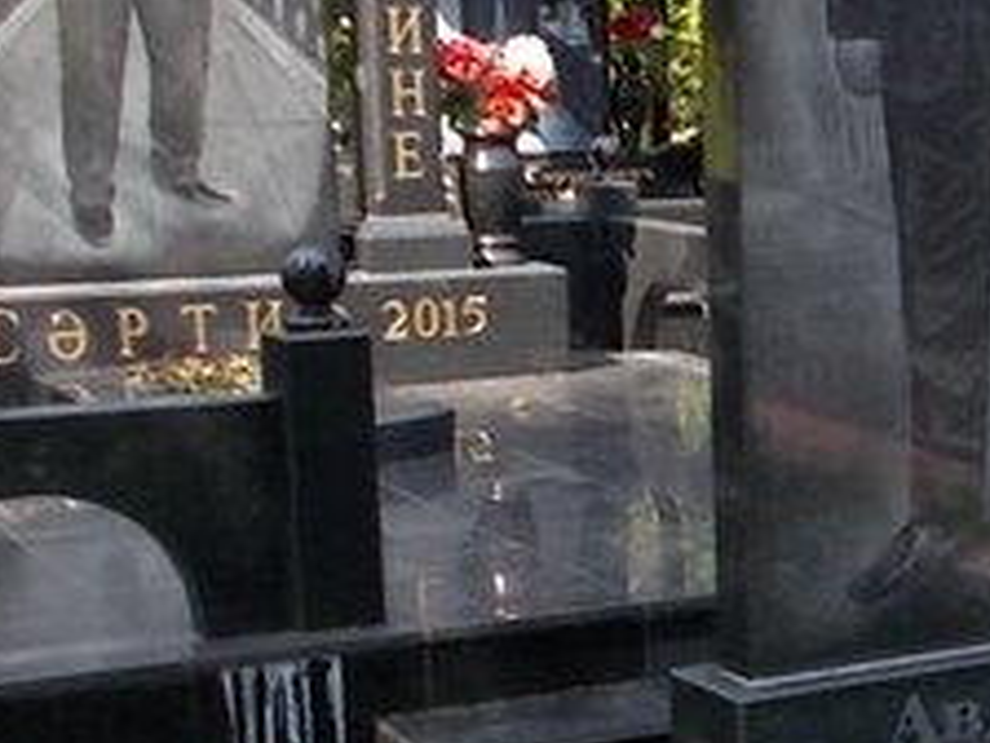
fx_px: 2660
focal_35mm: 93
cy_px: 575
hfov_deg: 19.9
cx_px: 1171
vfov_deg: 15.8
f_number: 3.2
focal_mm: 4.6
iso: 80
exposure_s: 1/320
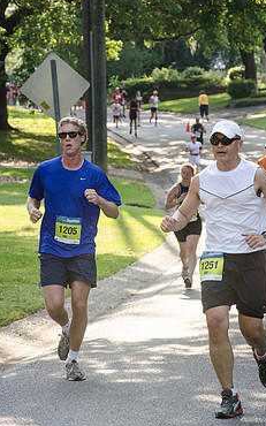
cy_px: 181
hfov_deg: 6.7
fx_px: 2264
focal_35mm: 195
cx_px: 131
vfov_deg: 10.8
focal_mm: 105
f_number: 5.6
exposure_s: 1/1600
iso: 800
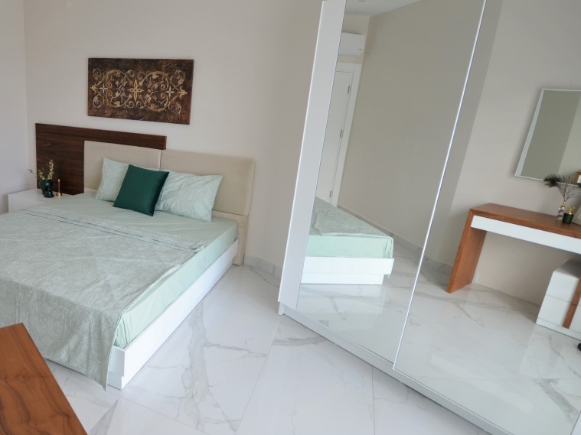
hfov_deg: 73.0
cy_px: 209
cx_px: 174
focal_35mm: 22
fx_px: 369
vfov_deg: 61.1
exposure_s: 1/60
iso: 400
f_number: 4
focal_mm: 10
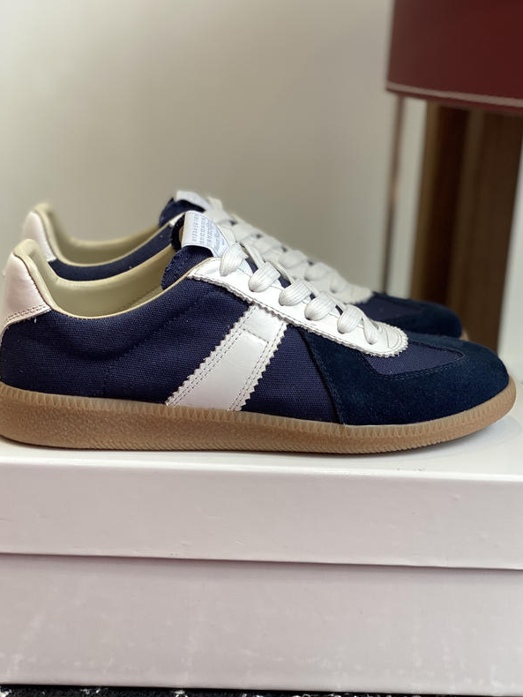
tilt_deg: -14.6
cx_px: 248
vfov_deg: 33.8
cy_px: 340
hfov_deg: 25.7
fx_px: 1148
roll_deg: -4.4
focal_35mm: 57
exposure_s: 1/122
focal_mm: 6
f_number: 2
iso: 40
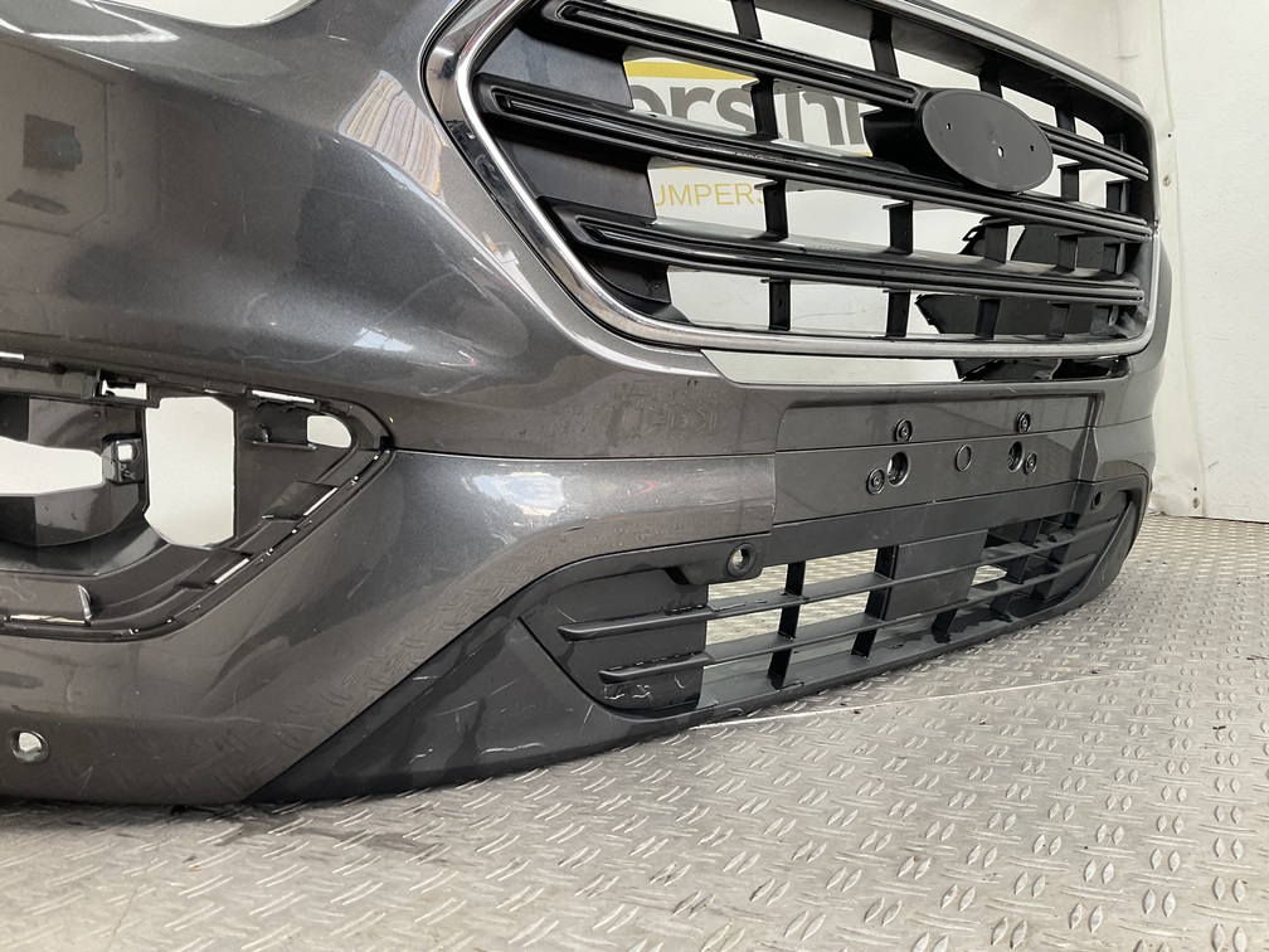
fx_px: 1063
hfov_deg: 61.7
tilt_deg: -2.3
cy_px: 476
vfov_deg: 48.2
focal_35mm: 29
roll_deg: +2.4
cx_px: 634
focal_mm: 3
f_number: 1.8
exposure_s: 1/100
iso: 40
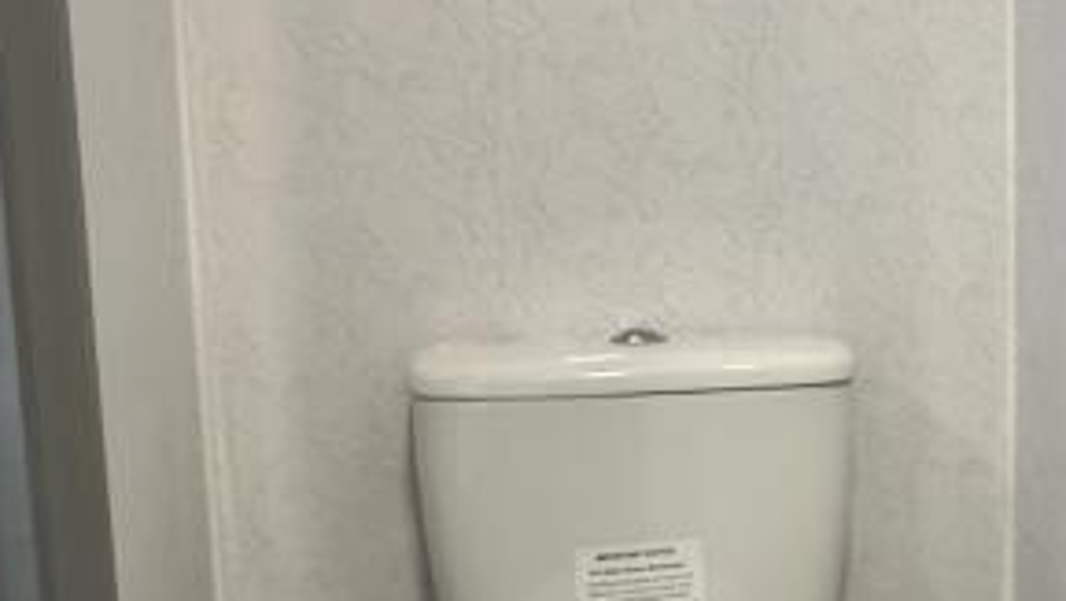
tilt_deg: -9.1
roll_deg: +0.3
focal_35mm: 54
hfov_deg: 36.1
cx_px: 959
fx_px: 1527
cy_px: 376
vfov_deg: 22.2
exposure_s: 1/50
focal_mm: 2.22
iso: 200
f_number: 2.2
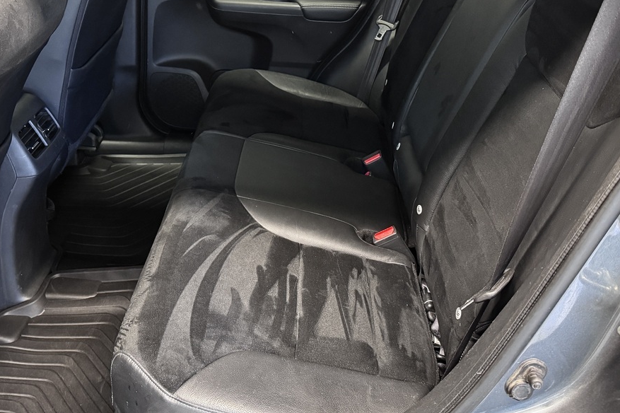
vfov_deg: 32.2
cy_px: 117
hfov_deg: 47.2
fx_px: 706
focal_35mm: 41
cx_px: 258
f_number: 1.78
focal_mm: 6.76
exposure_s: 1/33
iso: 800
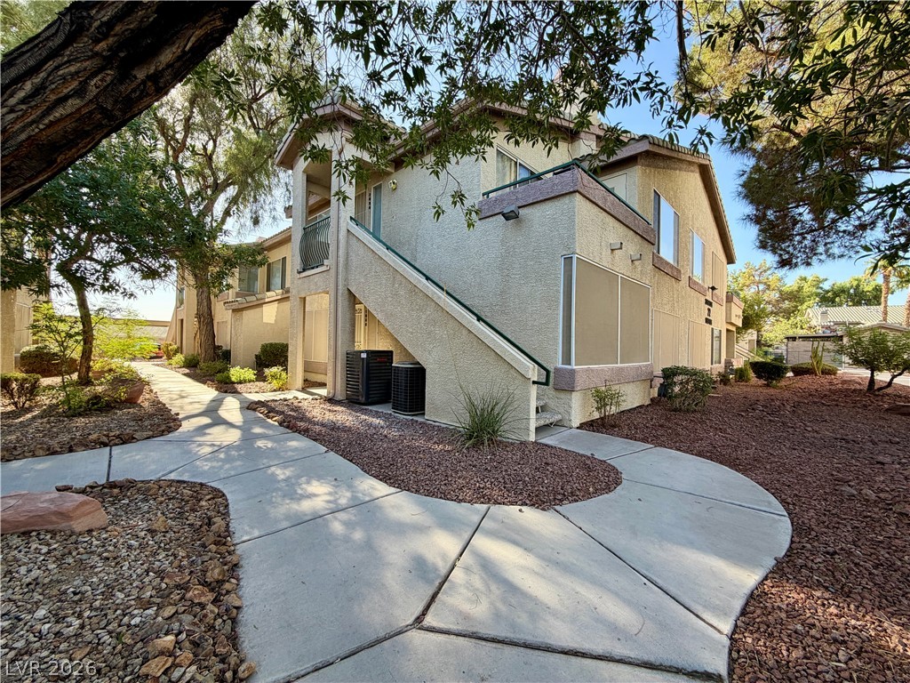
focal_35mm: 14
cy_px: 342
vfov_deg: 85.7
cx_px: 455
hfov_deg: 102.1
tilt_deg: +0.7
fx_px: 368
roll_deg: -1.7
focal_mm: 2.22
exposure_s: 1/248
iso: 40
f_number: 2.2
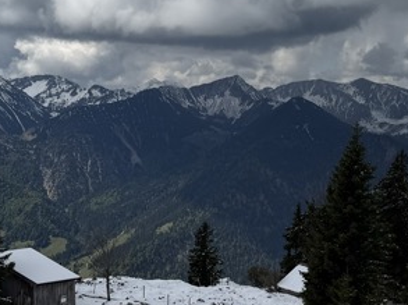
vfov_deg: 17.5
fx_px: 989
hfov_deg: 23.2
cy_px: 182
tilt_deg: -3.4
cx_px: 270
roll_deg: +0.0
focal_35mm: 84
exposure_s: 1/10309
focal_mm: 6.76
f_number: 1.78
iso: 80
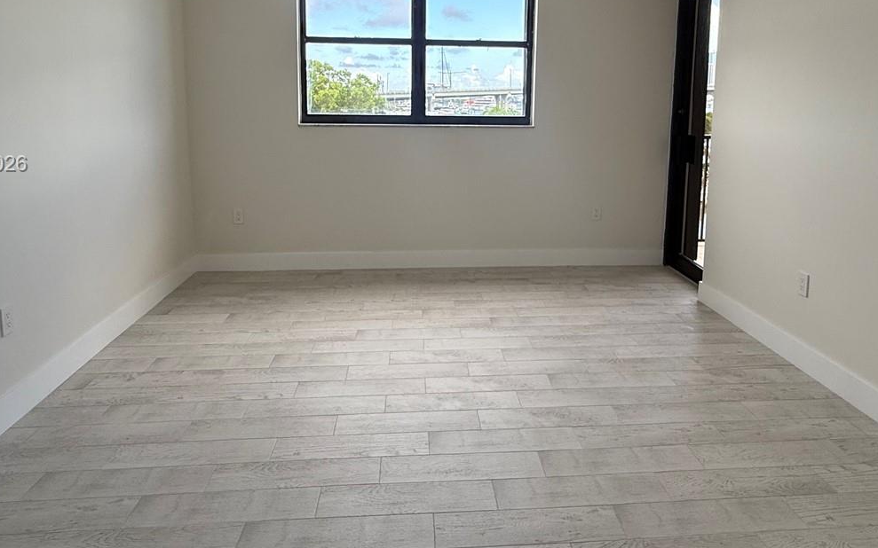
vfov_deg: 49.8
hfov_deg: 74.7
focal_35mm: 24
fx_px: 574
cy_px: 165
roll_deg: -1.5
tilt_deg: -7.1
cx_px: 461
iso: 64
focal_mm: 2.22
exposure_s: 1/101
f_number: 2.2
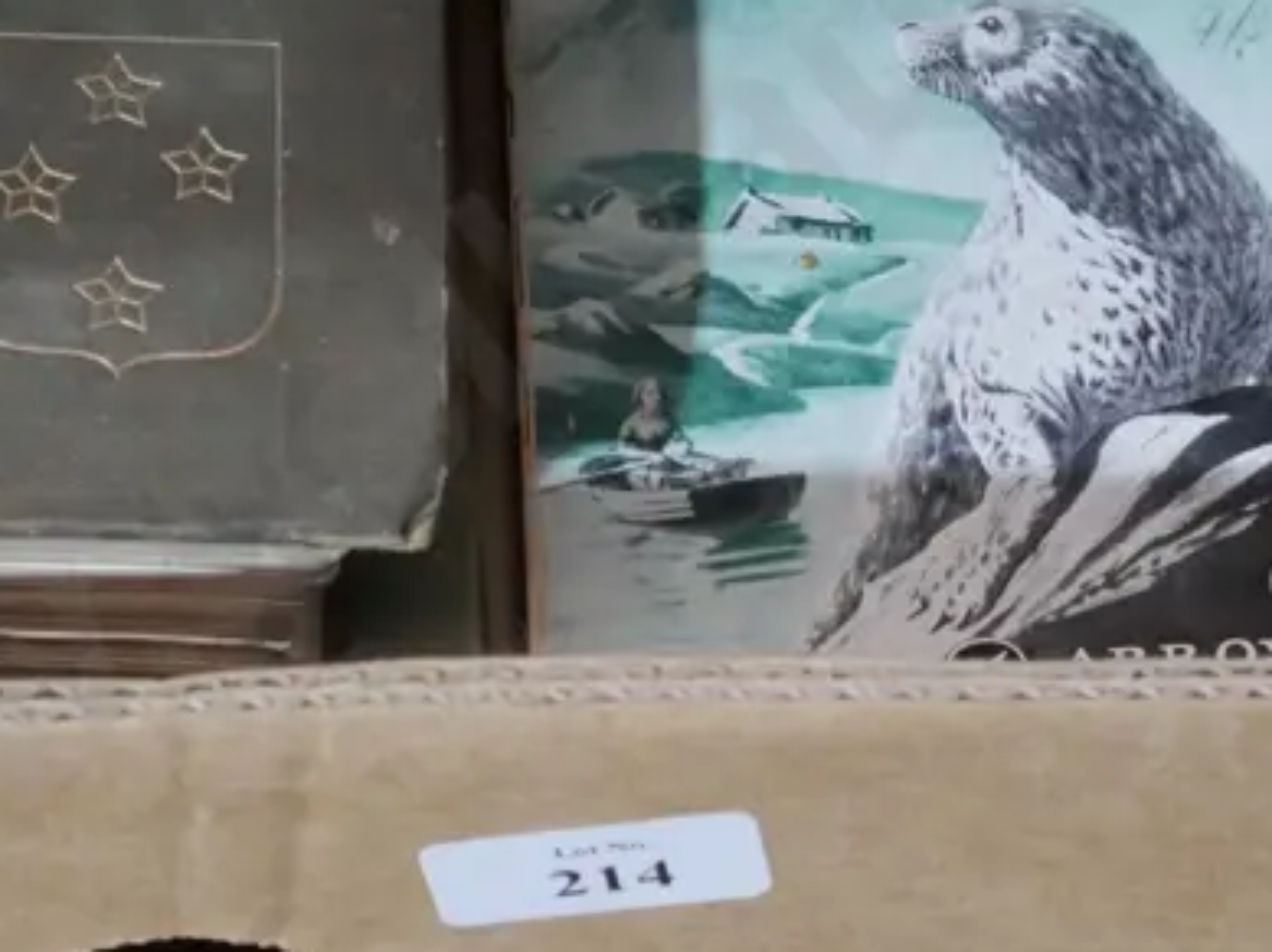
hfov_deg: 11.4
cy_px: 34
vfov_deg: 8.5
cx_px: 906
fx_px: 6388
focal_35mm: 174
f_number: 5.4
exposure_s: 1/50
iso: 3200
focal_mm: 33
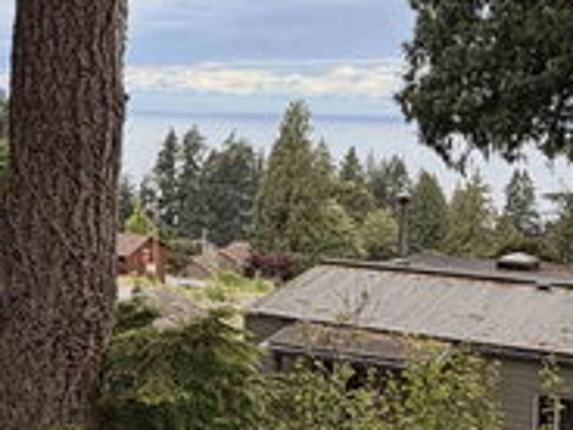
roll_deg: -0.8
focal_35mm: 61
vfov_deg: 24.0
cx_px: 212
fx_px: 1010
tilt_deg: -2.9
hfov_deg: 31.5
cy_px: 159
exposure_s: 1/770
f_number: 2.2
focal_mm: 2.22
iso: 32
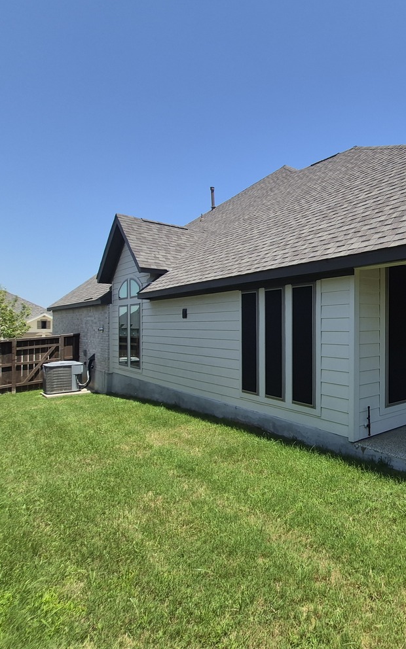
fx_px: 354
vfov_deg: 85.1
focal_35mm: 20
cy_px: 319
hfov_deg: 49.1
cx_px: 403
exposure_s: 1/1424
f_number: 2.2
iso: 40
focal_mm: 1.74
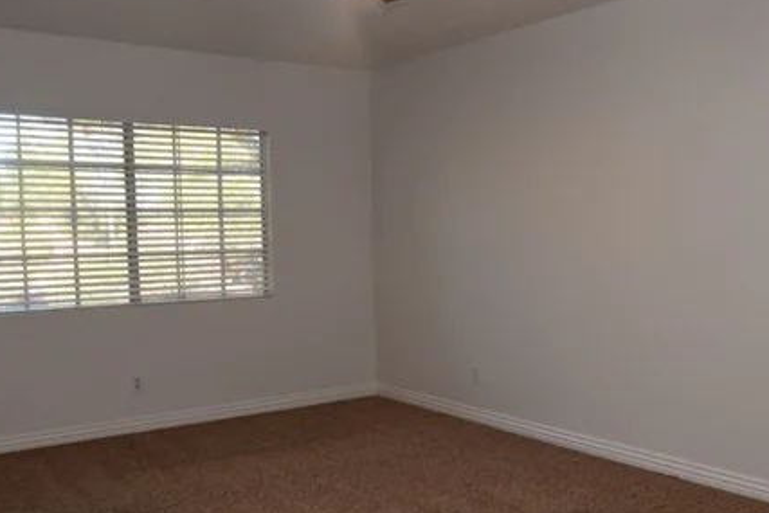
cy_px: 300
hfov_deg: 51.9
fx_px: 769
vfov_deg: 36.8
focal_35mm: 36
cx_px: 524
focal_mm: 10
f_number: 5
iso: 800
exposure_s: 1/100
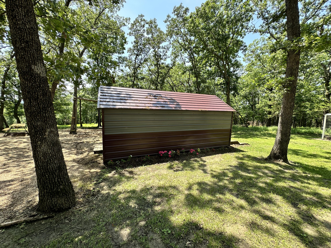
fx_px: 134
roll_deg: -2.8
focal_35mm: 14
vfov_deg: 85.7
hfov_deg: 102.1
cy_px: 124
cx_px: 166
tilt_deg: -7.2
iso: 40
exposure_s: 1/332
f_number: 2.2
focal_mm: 2.22
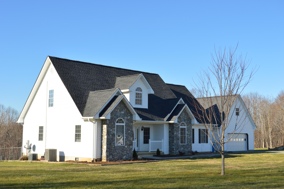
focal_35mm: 46
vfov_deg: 28.9
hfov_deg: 42.4
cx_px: 142
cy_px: 94
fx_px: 366
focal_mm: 31
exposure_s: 1/200
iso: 100
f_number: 8
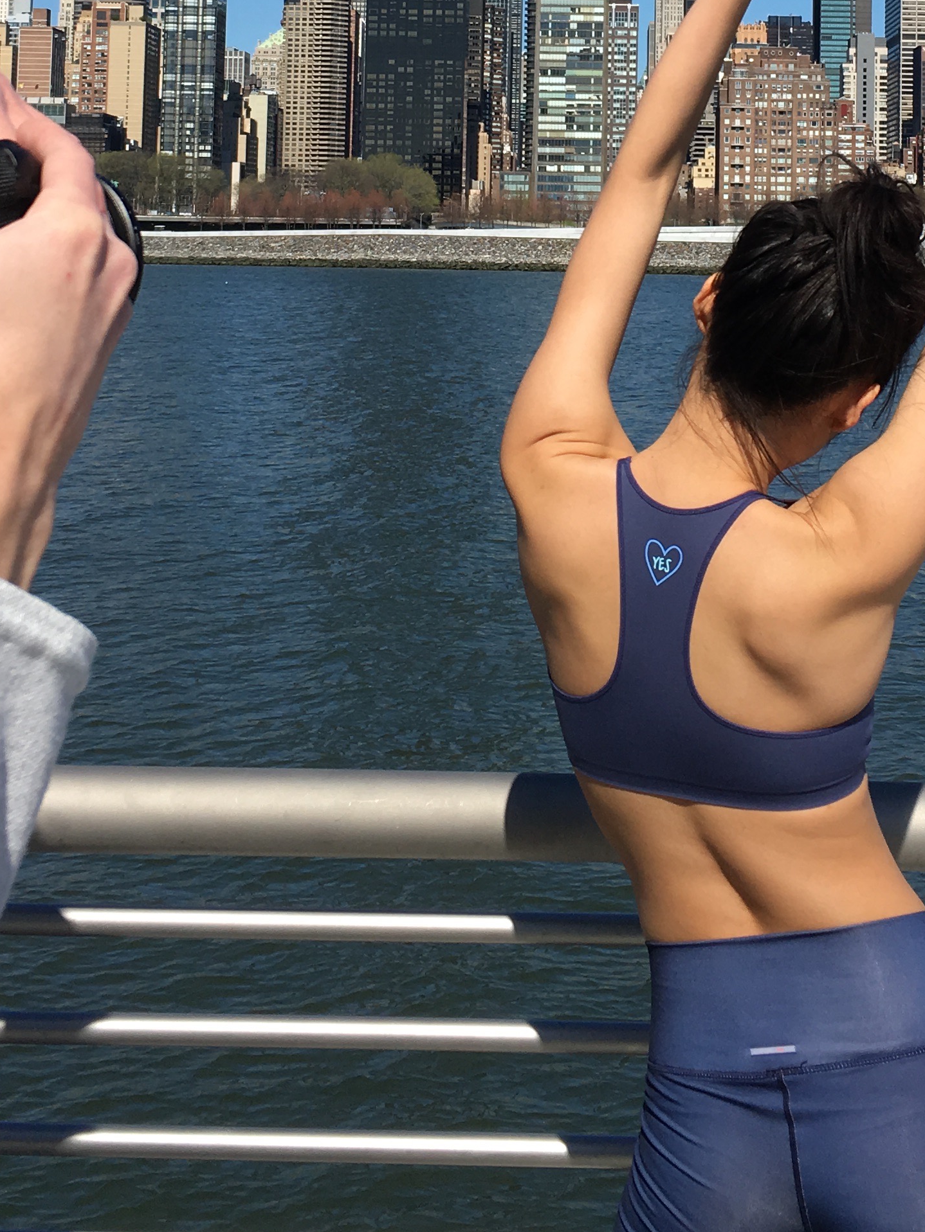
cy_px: 66
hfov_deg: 23.9
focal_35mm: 61
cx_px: 614
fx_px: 2173
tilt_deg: +2.9
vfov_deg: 30.0
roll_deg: -0.8
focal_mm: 4.15
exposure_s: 1/2079
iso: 25
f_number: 2.2
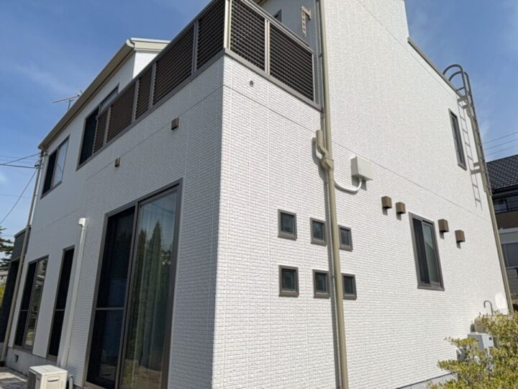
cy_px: 194
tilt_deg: +19.5
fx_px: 359
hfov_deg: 71.6
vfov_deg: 56.8
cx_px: 259
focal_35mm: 24
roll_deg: +1.2
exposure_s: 1/13333
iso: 80
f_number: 1.78
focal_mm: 6.76
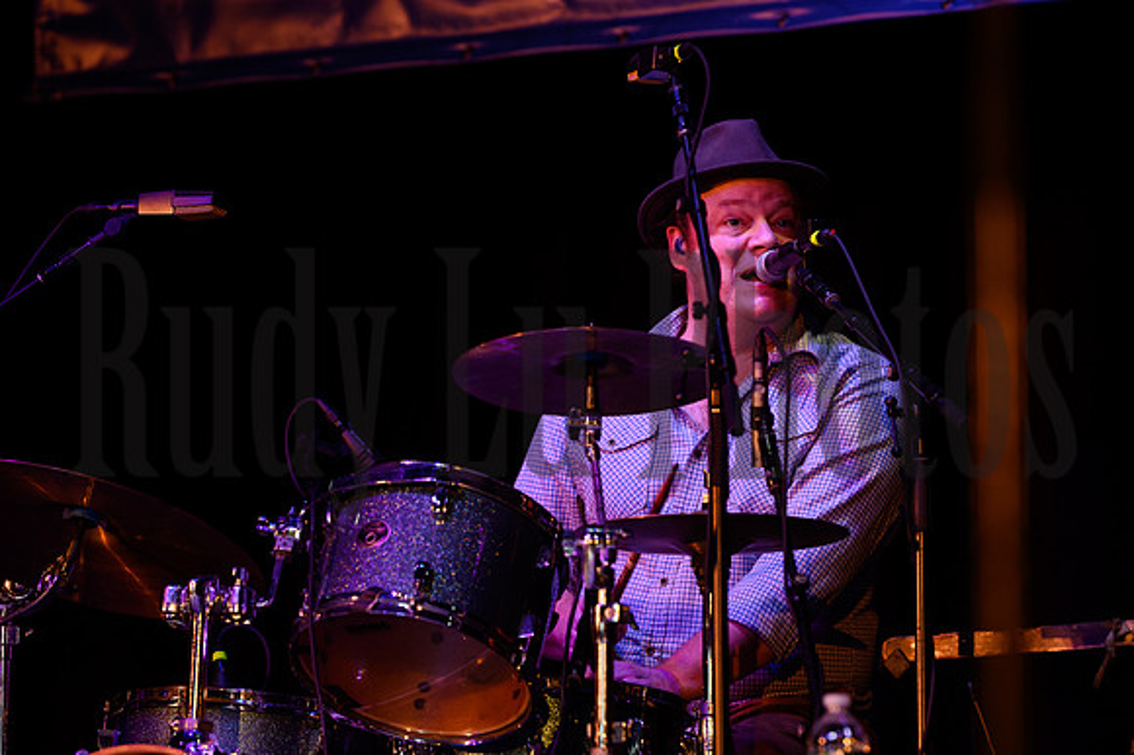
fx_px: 6296
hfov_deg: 10.3
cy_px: 378
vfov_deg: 6.9
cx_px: 567
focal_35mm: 200
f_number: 4.5
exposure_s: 1/320
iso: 1600
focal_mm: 200
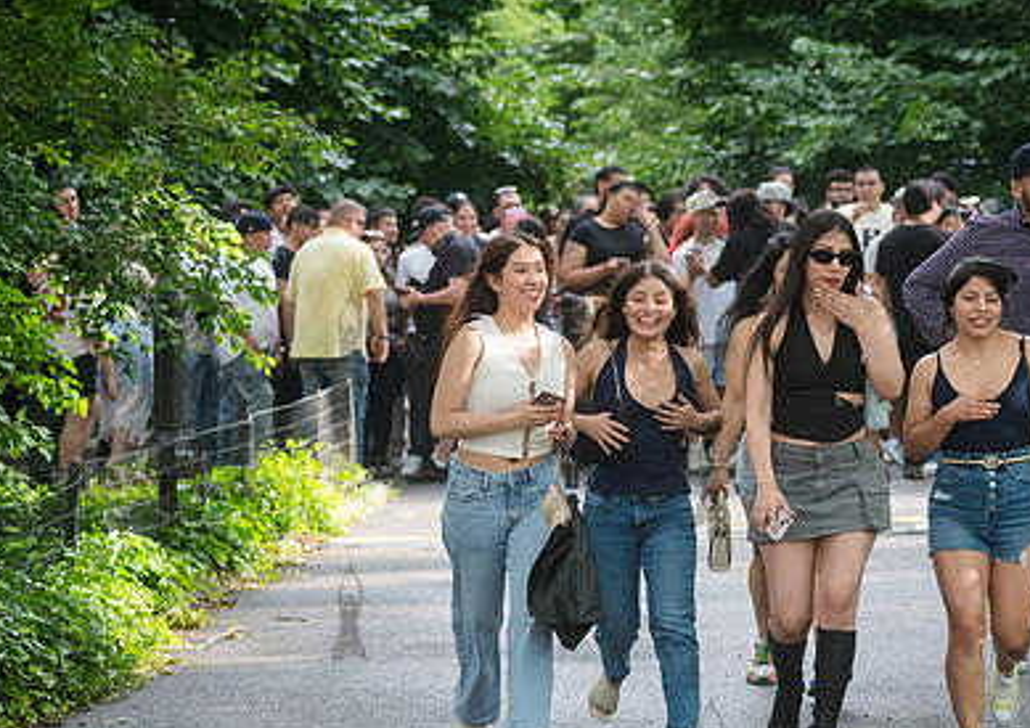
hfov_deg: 13.8
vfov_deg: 9.8
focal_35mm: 146
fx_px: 4256
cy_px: 463
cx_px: 648
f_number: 4
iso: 1000
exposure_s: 1/800
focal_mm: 92
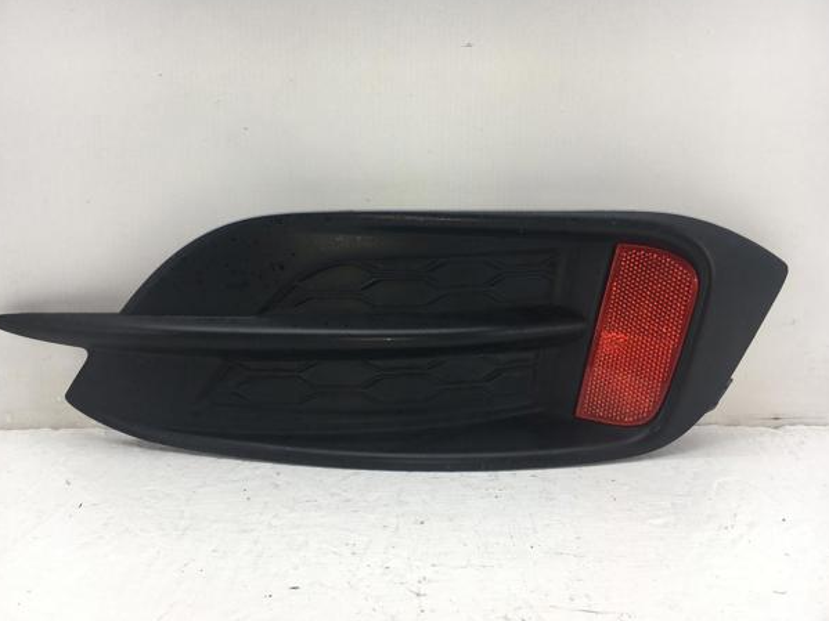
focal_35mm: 31
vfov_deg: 45.4
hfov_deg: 58.4
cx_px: 406
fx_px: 742
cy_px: 314
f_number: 2.2
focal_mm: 4.15
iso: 25
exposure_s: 1/239
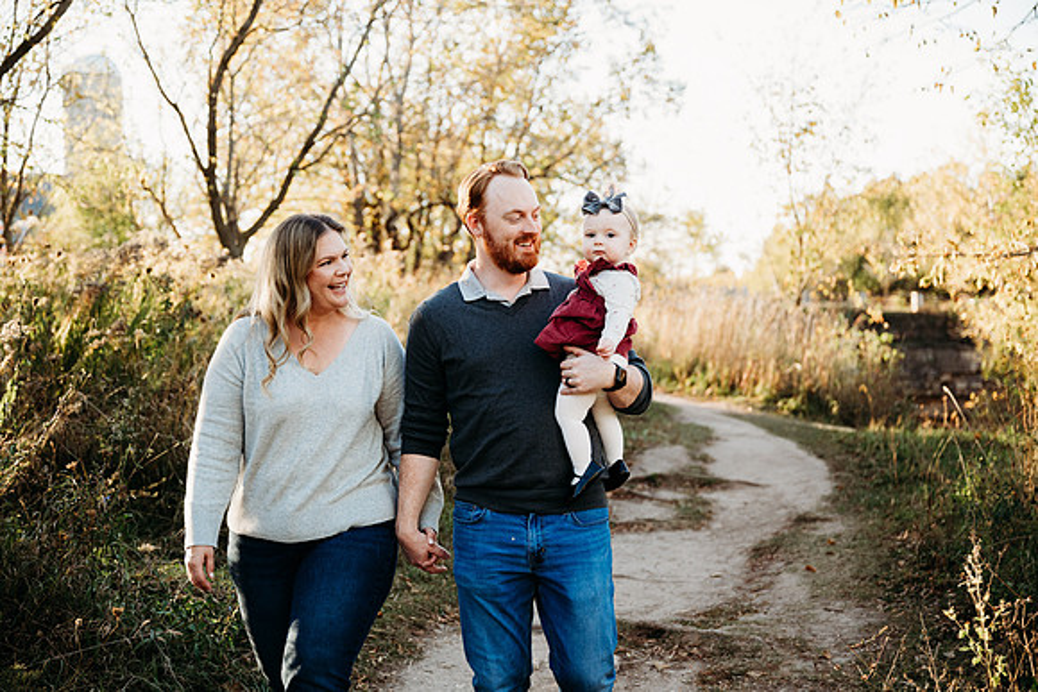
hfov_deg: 39.6
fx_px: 1442
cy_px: 346
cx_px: 519
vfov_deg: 27.0
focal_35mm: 50
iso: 640
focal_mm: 50
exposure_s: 1/800
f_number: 2.8
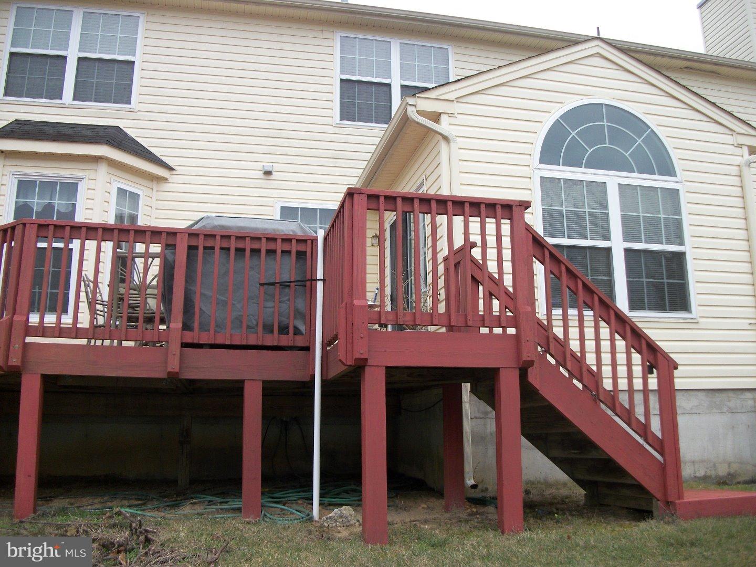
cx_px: 378
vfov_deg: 44.2
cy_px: 284
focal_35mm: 32
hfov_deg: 56.8
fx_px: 699
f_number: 2.9
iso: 80
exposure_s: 1/320
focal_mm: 5.7
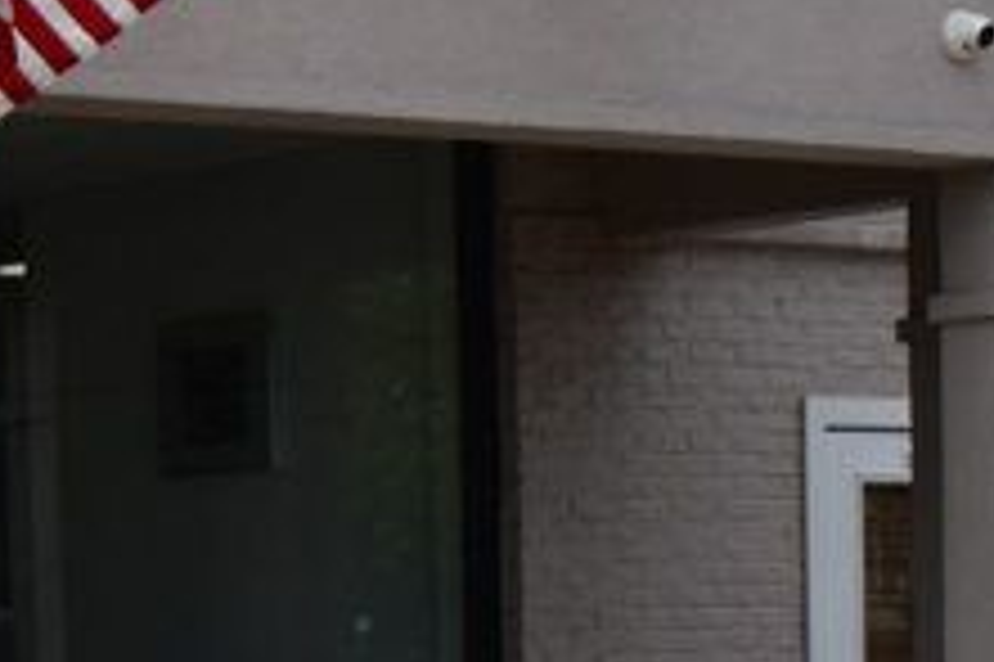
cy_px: 1121
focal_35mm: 167
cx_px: -706
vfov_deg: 8.0
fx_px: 4607
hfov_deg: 11.5
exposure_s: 1/500
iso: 200
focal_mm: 24
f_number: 11
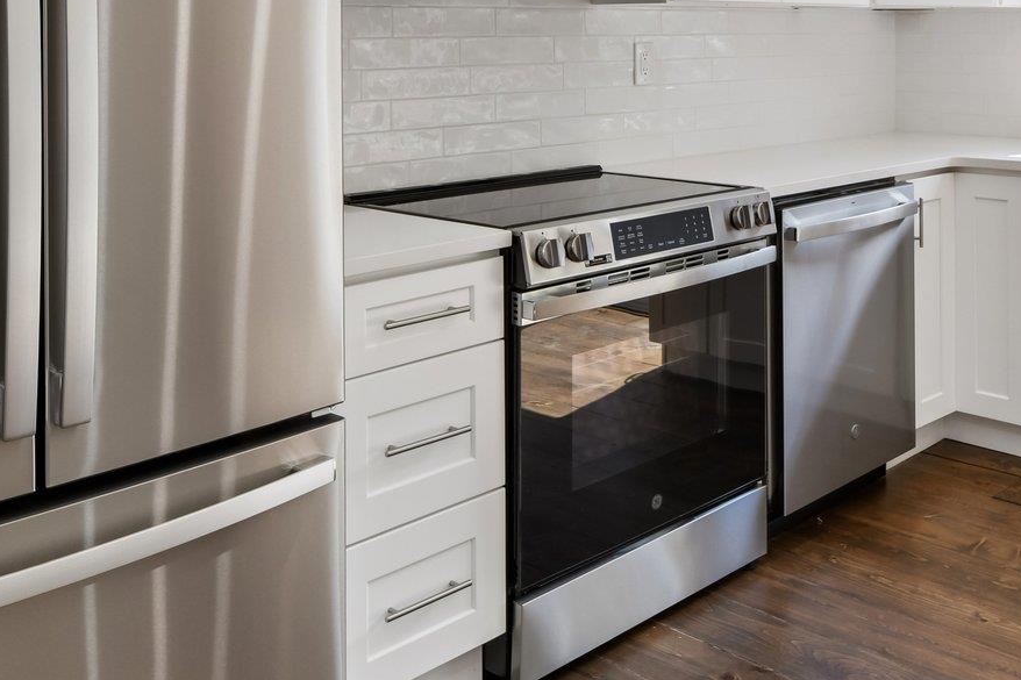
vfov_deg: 30.0
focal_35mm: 42
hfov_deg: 44.2
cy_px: 24
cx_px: 812
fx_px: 1191
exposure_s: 1/80
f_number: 9
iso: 250
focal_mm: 18
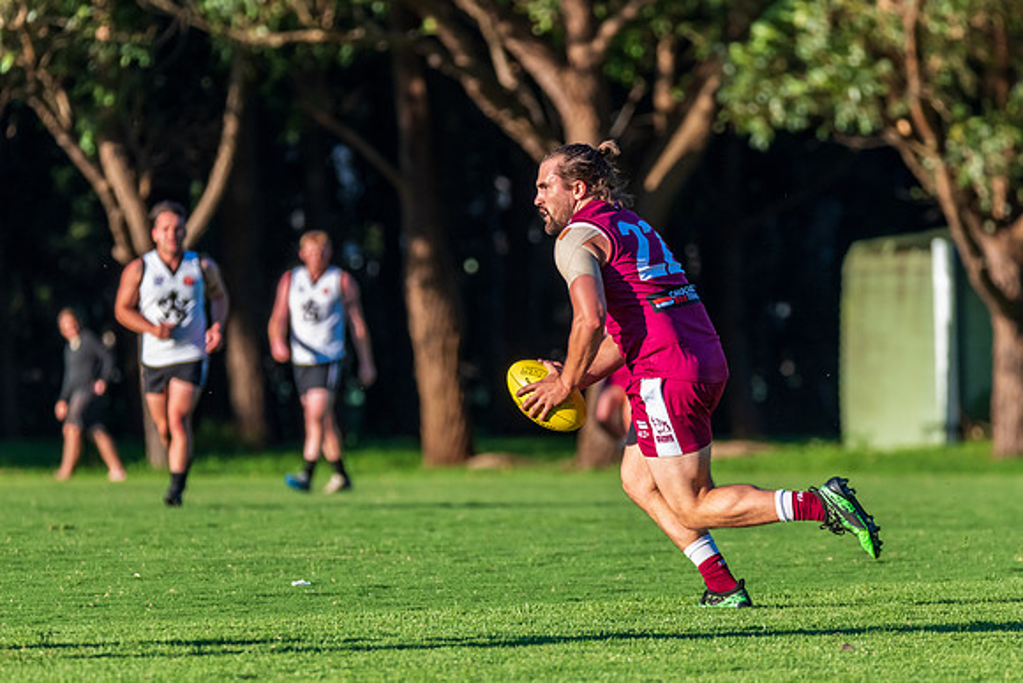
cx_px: 583
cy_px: 389
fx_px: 10932
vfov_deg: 3.6
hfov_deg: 5.4
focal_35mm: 385
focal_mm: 320
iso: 1000
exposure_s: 1/2000
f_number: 6.3
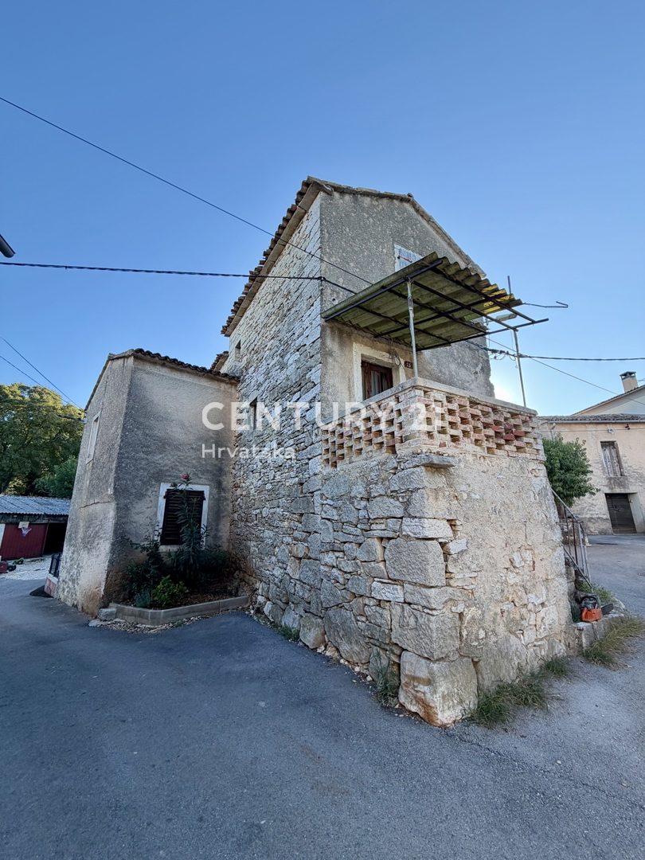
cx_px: 322
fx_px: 348
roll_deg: -1.4
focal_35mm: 14
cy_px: 430
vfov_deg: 102.1
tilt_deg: +15.5
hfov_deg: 85.7
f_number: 2.2
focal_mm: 2.22
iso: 50
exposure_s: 1/228
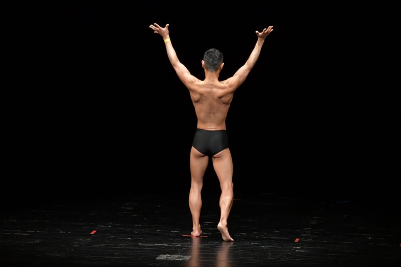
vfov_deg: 5.7
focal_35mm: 240
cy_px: 134
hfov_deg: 8.6
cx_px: 200
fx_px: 2672
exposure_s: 1/400
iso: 3200
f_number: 5.6
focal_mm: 160
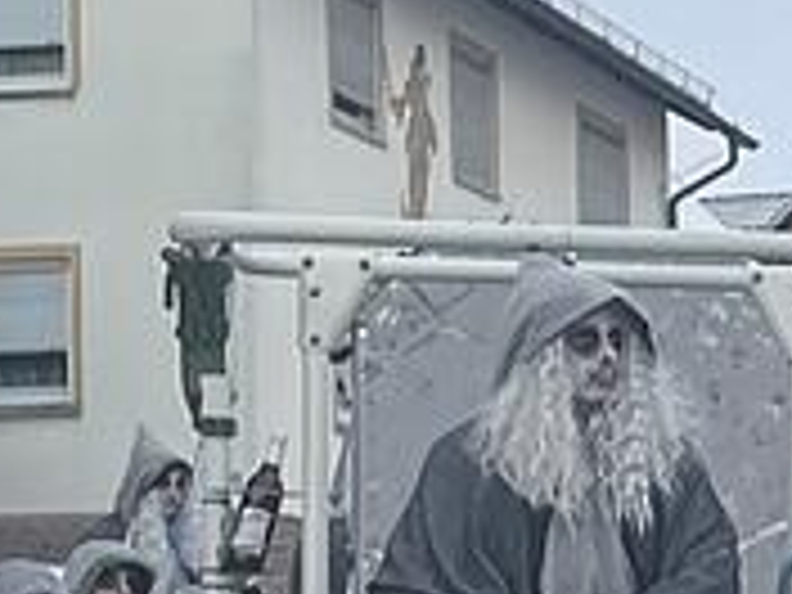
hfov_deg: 14.3
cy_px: 603
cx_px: 1512
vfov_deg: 12.4
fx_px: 2700
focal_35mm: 118
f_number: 1.6
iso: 32
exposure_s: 1/3401
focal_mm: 4.2
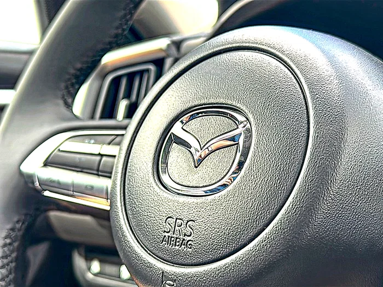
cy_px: 144
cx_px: 192
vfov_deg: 34.3
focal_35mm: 42
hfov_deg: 44.8
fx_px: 465
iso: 80
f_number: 1.78
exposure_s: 1/294
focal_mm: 6.86
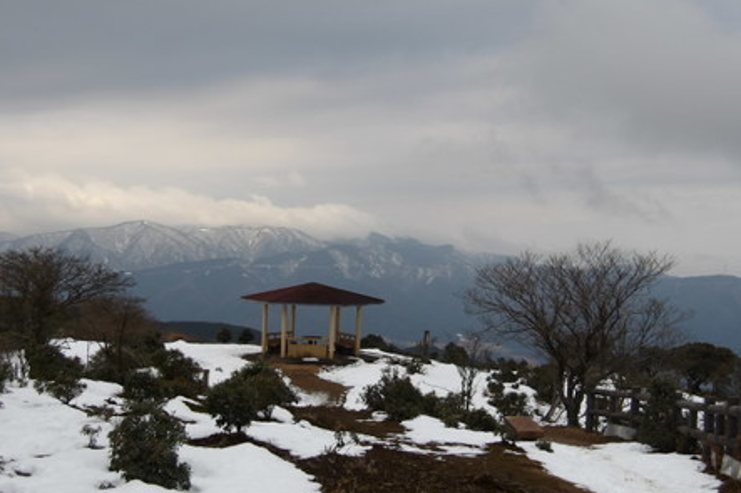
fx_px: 1152
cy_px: 226
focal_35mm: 56
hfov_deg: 35.7
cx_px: 370
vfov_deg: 24.2
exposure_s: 1/327
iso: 100
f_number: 4.2
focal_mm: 9.4
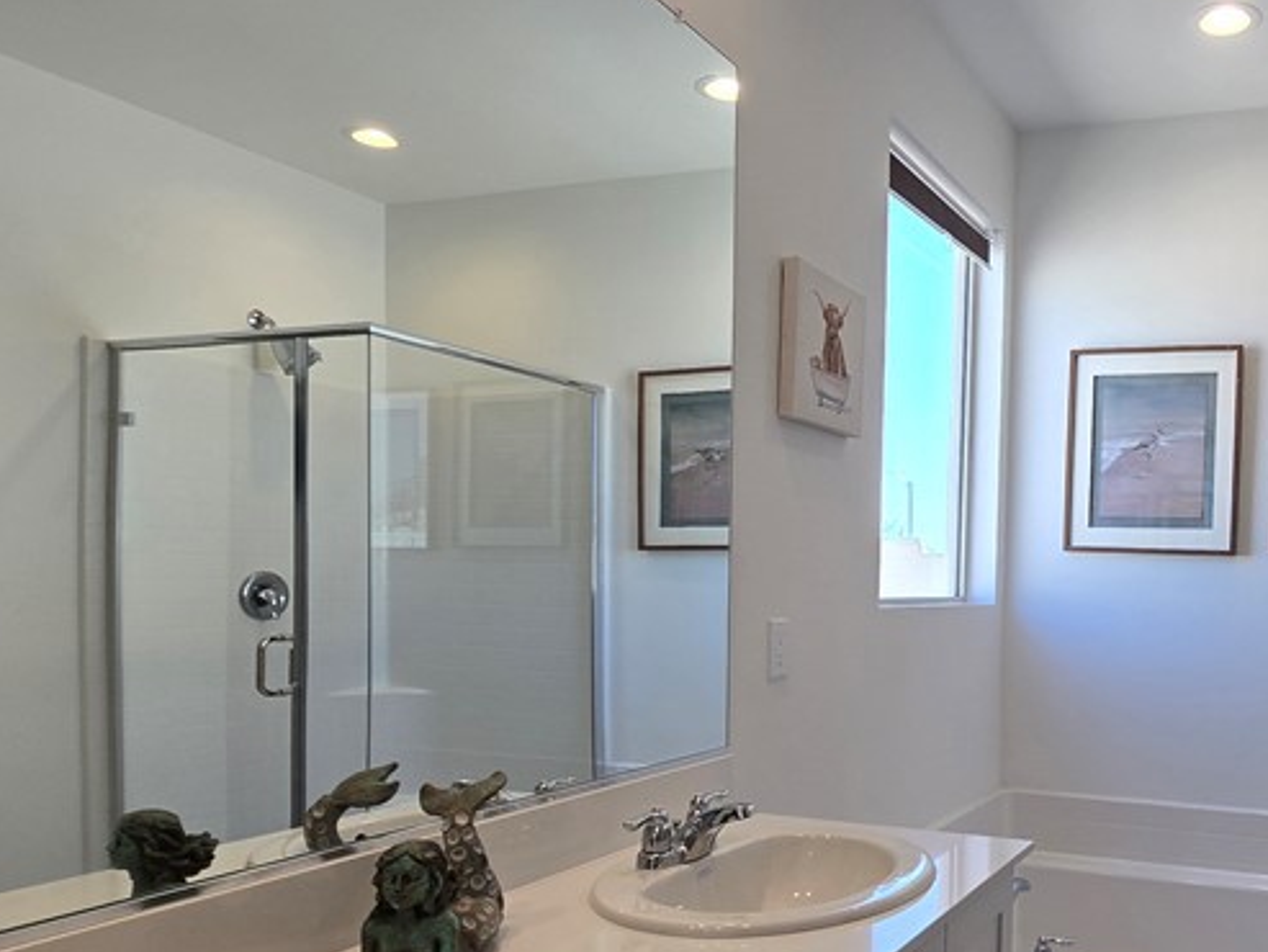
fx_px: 989
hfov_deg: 60.8
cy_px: 605
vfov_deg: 50.8
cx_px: 988
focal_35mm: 27
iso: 50
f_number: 2.2
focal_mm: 2.2
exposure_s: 1/122
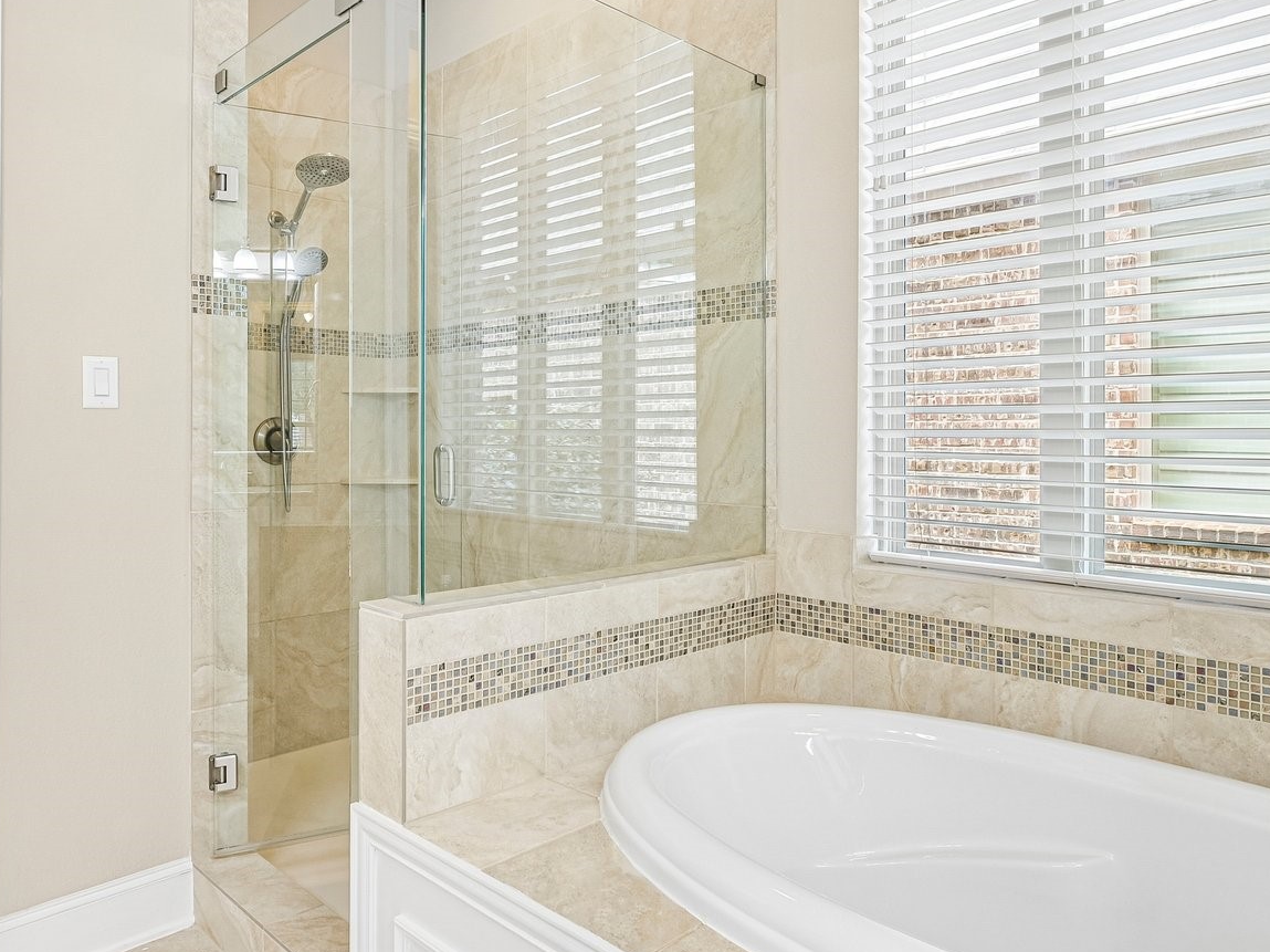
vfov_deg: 56.8
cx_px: 575
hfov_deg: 71.4
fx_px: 880
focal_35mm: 24
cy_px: 456
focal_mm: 14
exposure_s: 1/15
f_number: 8
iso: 400
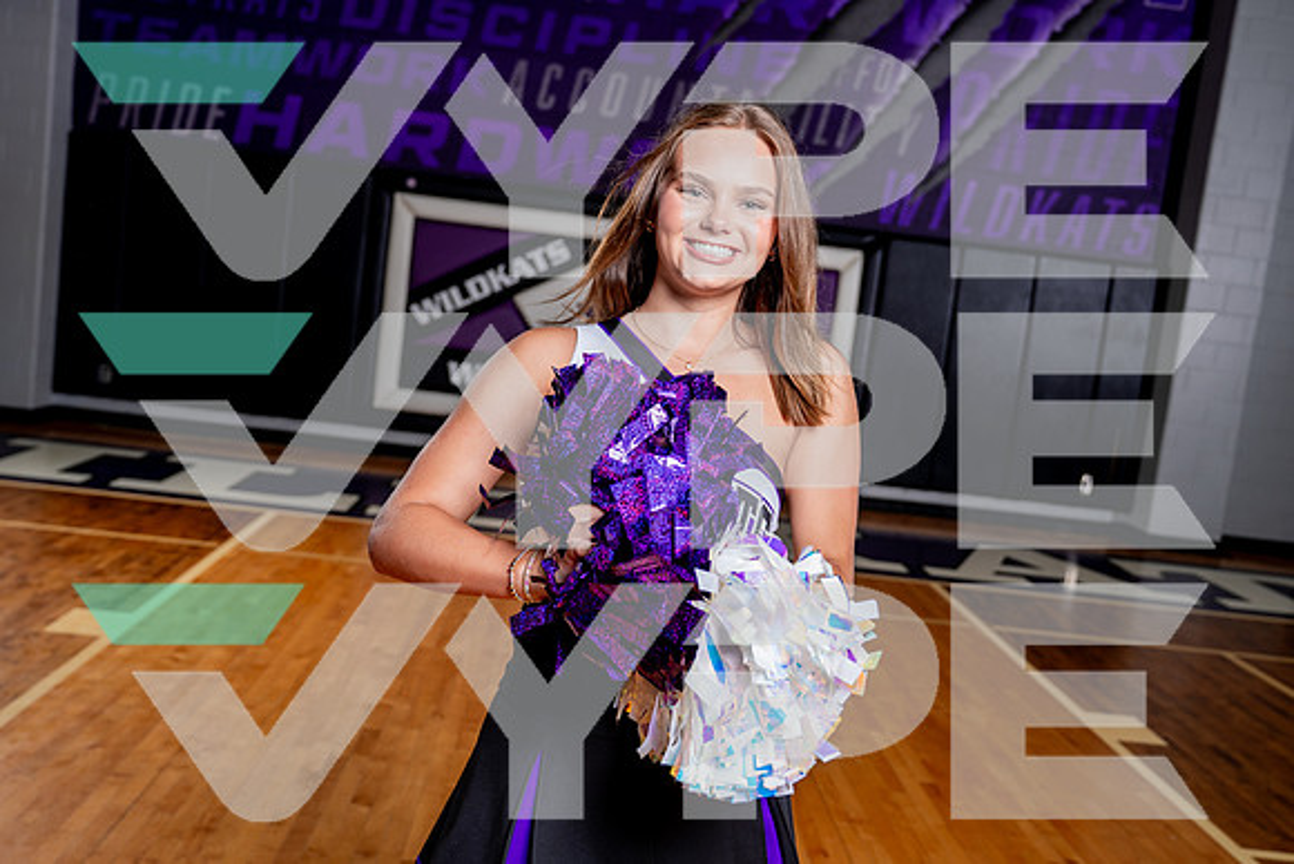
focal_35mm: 36
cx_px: 647
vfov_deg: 36.7
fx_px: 1300
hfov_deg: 52.9
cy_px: 432
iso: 100
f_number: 4
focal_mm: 34
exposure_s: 1/250
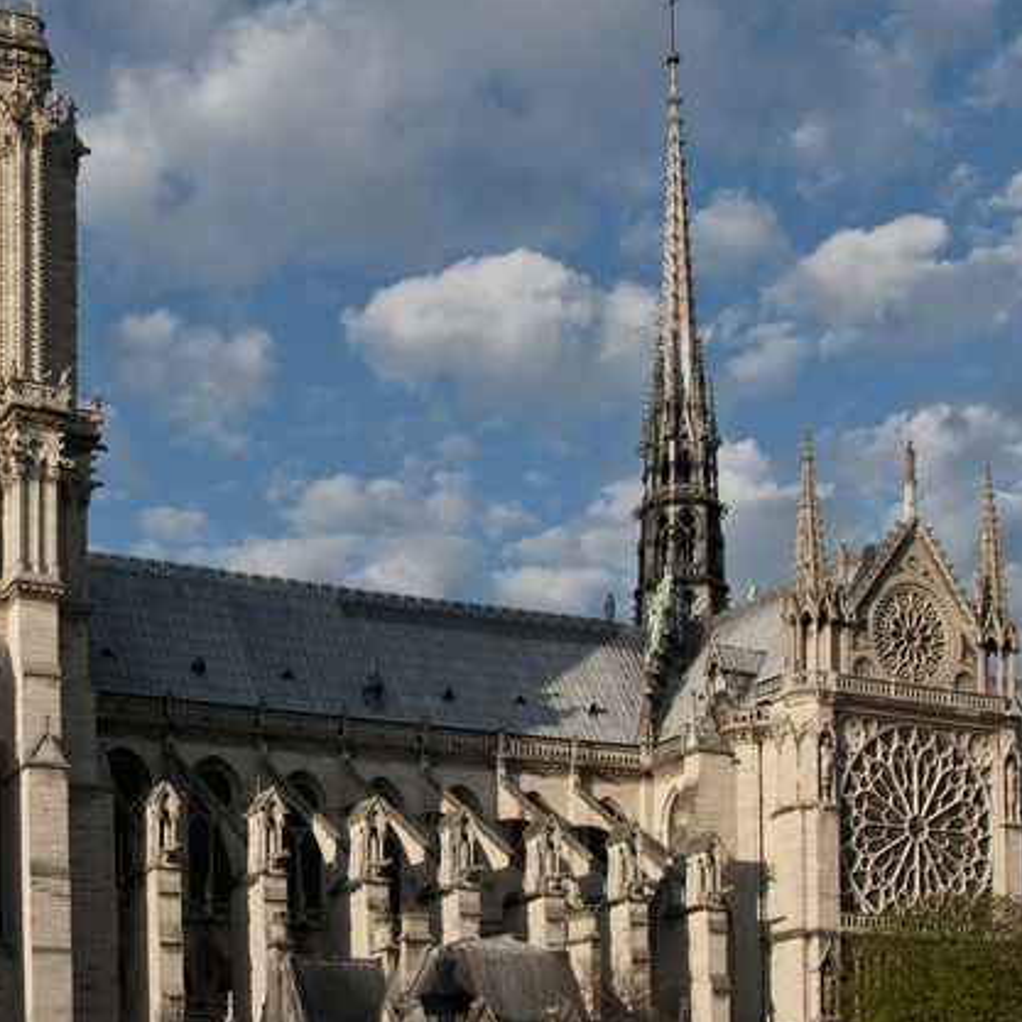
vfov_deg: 30.8
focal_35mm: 55
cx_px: 252
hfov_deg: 30.6
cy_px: 330
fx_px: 1837
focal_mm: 20
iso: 250
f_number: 8
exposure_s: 1/800
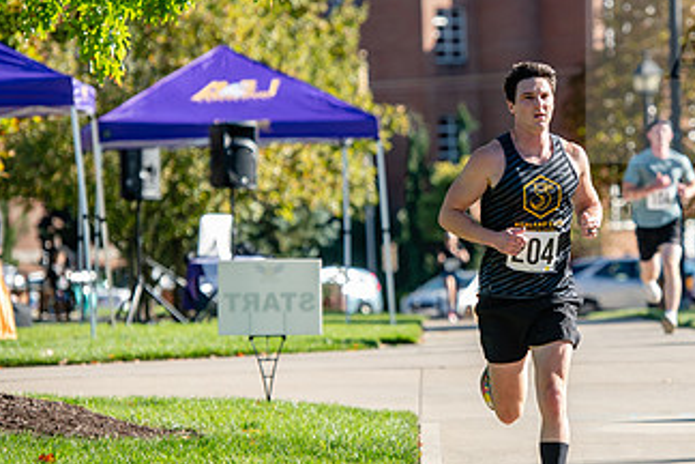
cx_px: 521
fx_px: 4845
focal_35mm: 251
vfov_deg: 5.5
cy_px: 244
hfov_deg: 8.2
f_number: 3.5
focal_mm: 140
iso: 160
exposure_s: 1/640
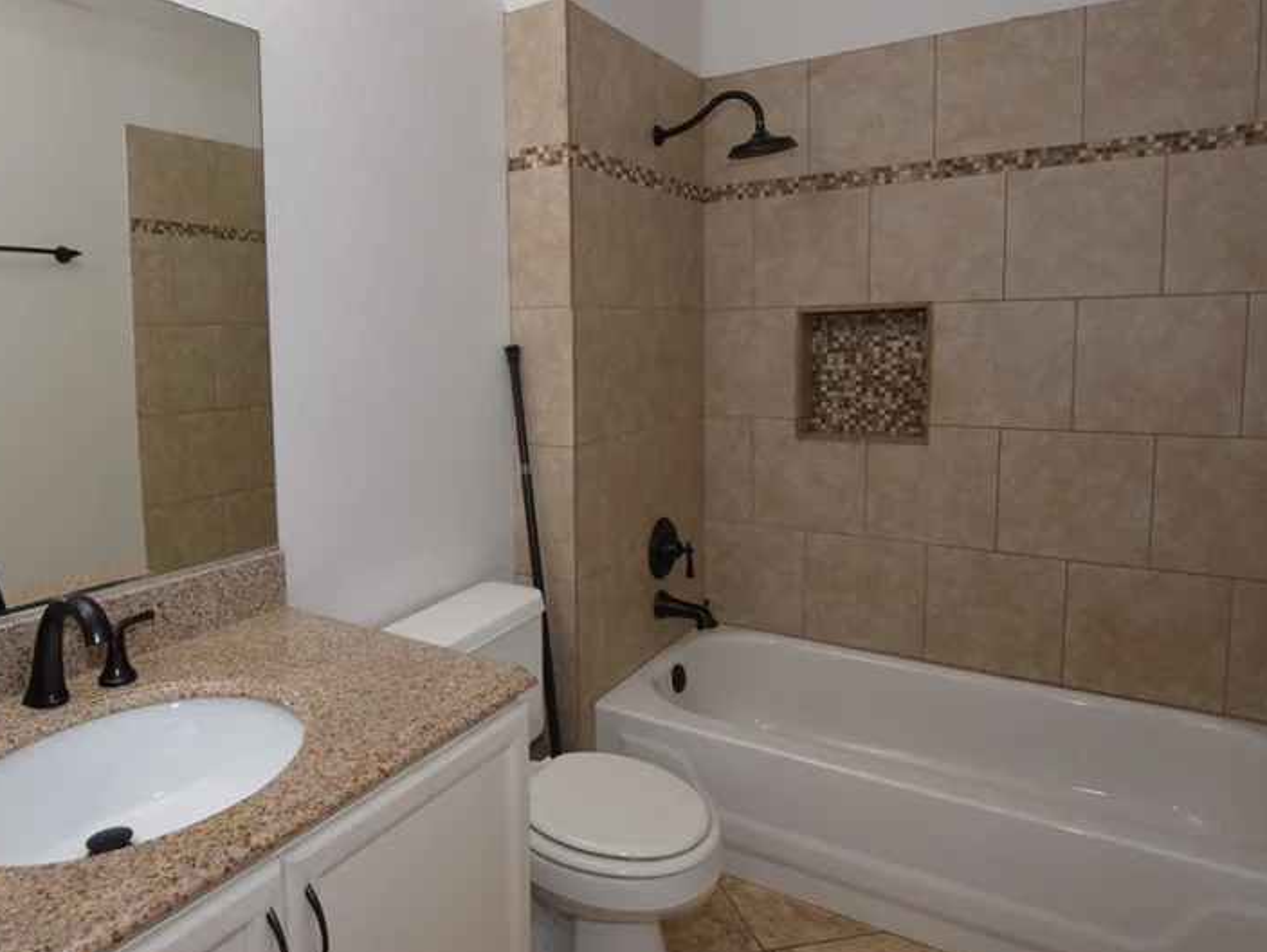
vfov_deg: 63.2
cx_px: 496
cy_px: 412
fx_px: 769
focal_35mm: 21
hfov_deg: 77.9
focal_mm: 10
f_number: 5.6
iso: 800
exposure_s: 1/125
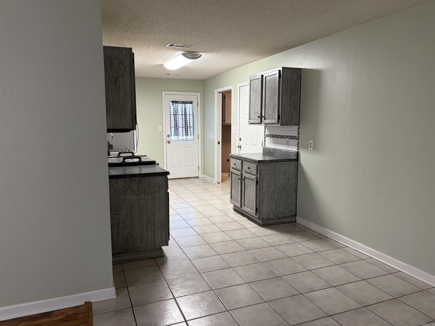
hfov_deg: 67.3
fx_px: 327
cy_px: 163
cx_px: 218
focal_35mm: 26
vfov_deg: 53.1
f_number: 1.6
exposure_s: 1/60
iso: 160
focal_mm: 5.96
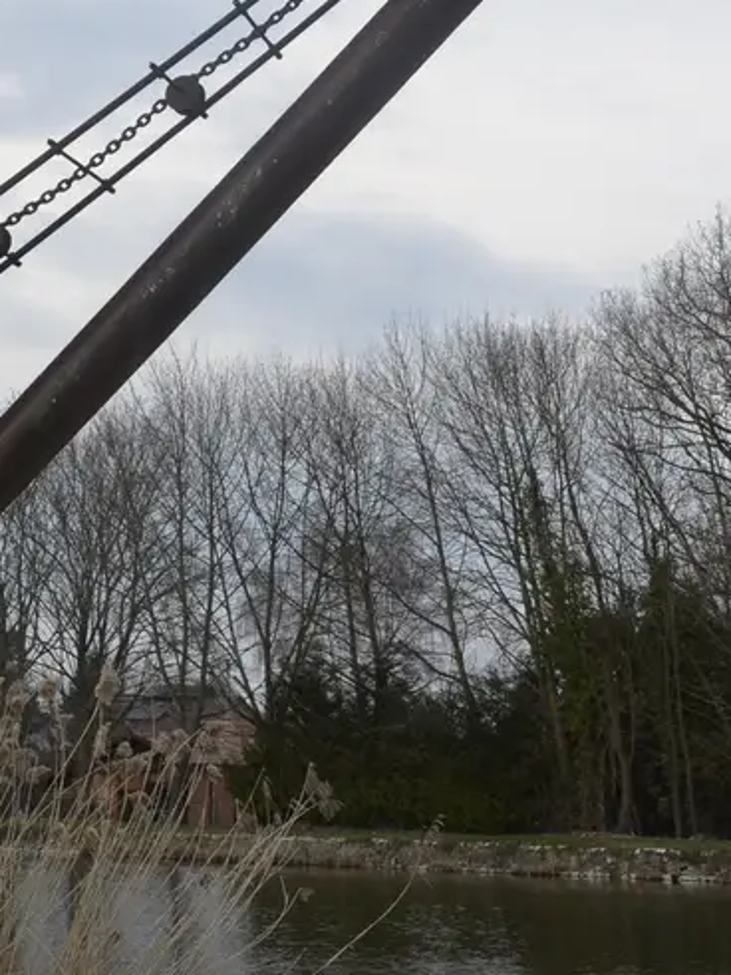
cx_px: 222
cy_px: 236
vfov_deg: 25.7
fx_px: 2113
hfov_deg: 19.5
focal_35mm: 75
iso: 200
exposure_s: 1/200
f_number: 8
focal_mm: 20
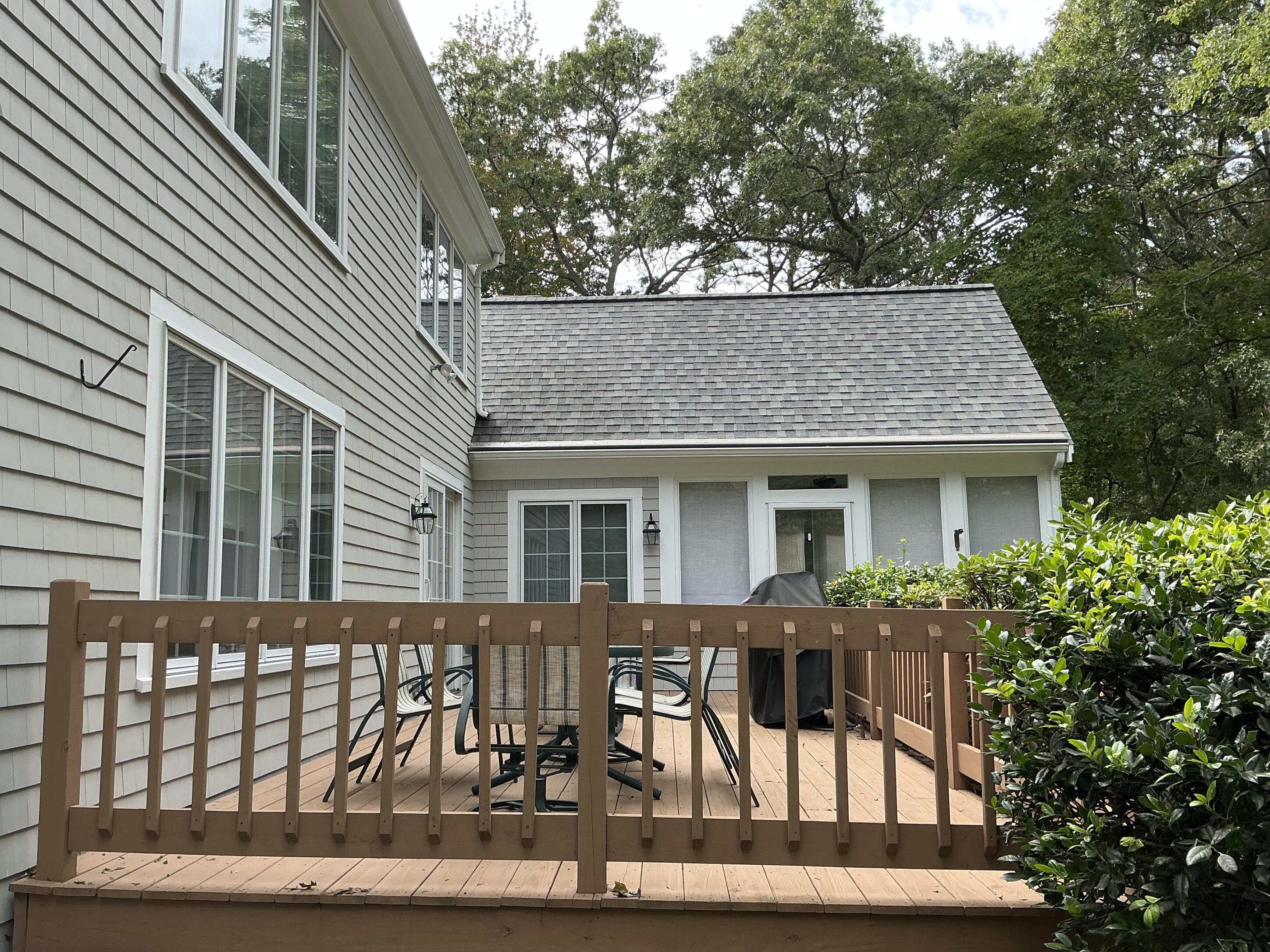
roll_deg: +1.9
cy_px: 481
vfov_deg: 48.2
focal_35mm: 29
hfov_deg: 61.7
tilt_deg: +6.3
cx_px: 623
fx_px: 1064
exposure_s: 1/419
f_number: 1.8
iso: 25
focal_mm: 3
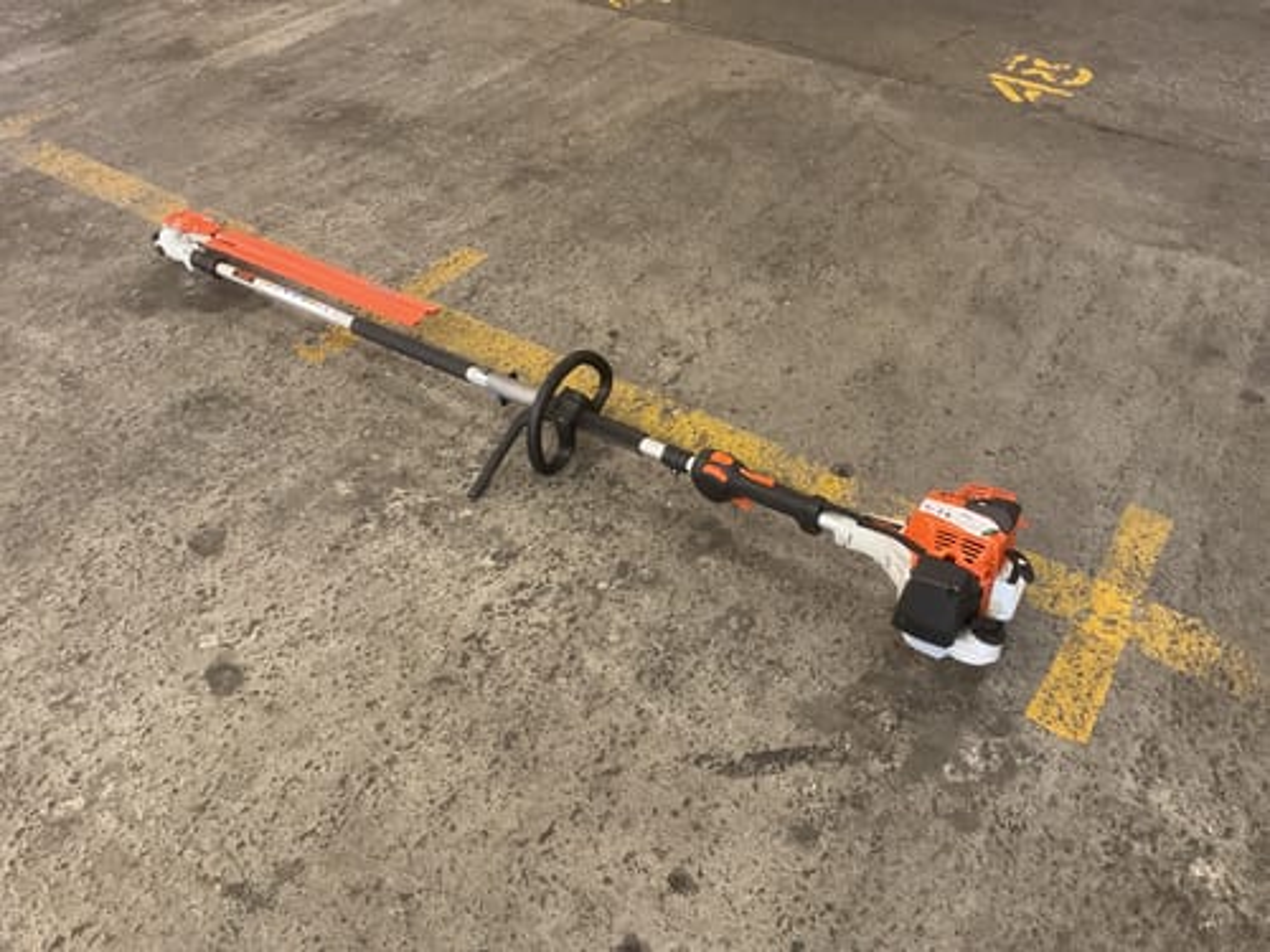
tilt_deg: -41.4
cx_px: 635
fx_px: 1064
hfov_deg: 61.7
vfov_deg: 48.2
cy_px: 476
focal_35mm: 29
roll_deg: -2.6
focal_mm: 3
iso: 250
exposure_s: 1/33
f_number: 1.8
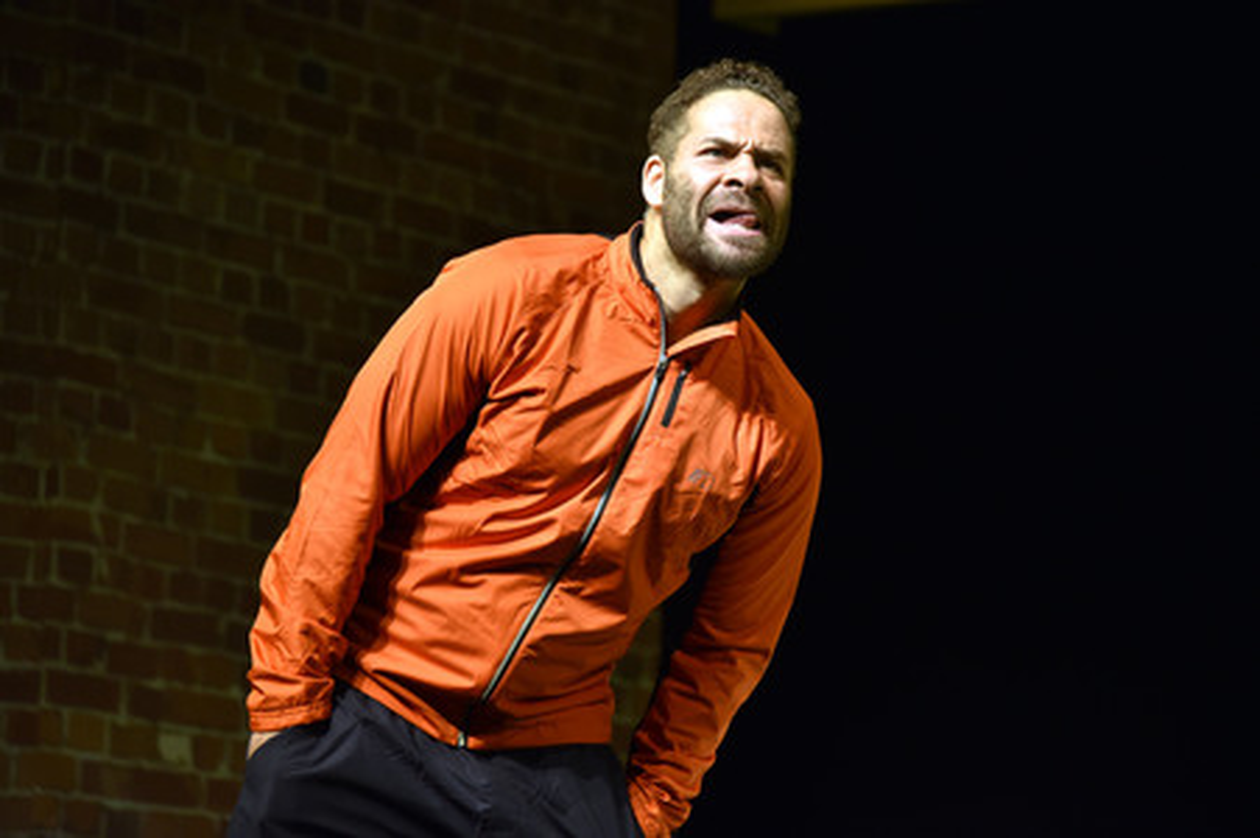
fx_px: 8044
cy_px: 419
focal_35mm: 230
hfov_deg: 9.0
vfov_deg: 6.0
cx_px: 630
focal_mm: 230
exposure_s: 1/160
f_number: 6.3
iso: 1000
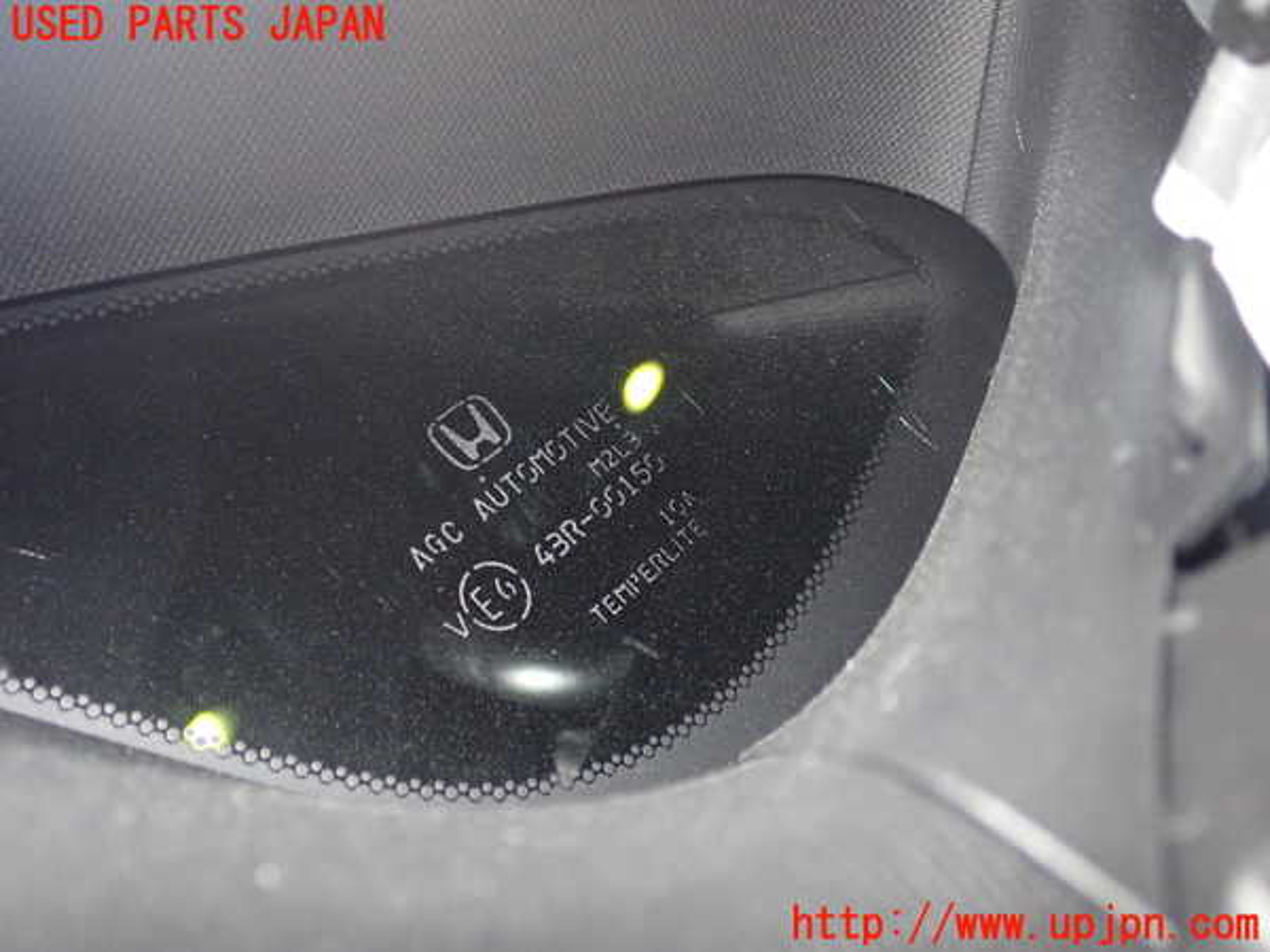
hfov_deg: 45.8
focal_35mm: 41
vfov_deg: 35.1
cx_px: 635
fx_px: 1504
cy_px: 476
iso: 800
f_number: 8
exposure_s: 1/40
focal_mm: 7.31
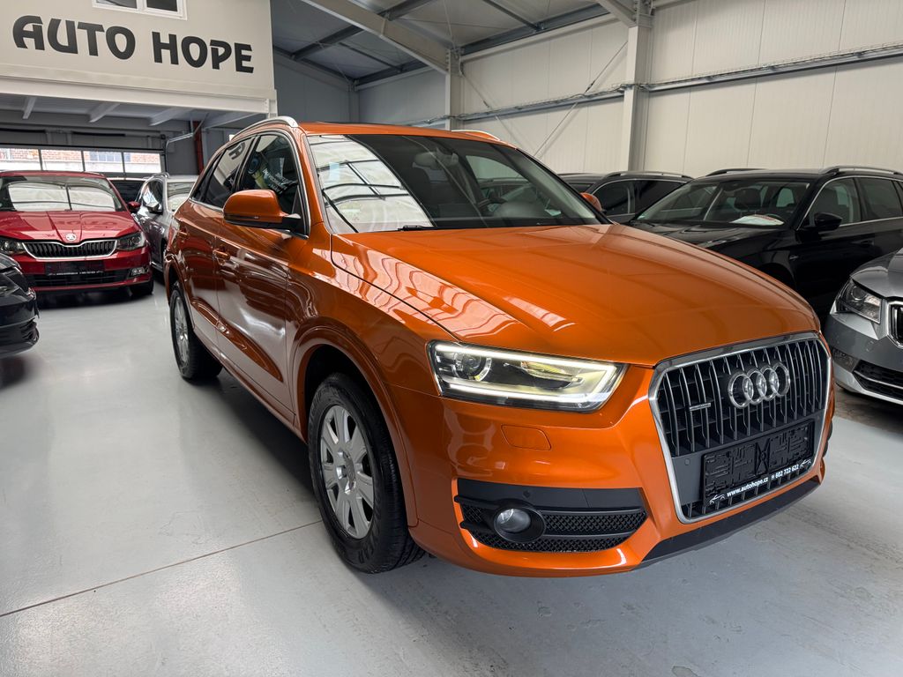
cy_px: 338
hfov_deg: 71.6
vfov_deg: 56.8
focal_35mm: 24
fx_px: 626
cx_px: 452
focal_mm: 6.76
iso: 200
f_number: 1.78
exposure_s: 1/121
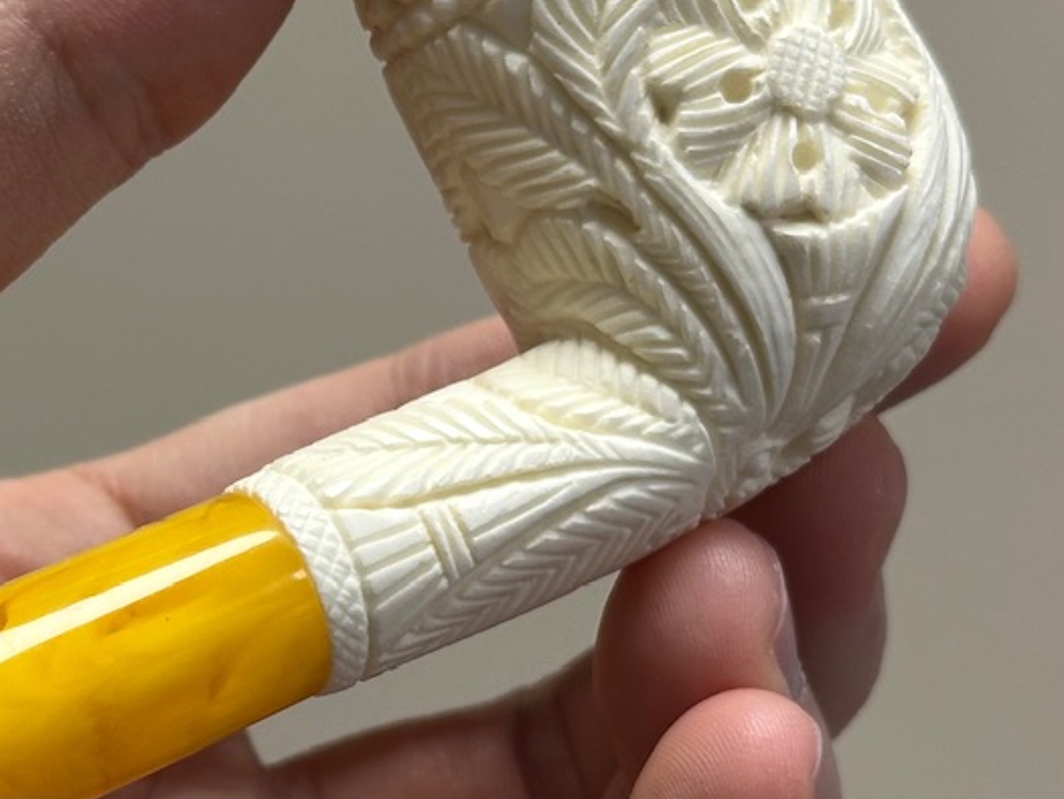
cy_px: 412
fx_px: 3597
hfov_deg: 16.6
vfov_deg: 12.7
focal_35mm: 117
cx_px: 124
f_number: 1.78
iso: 64
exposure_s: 1/100
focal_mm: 6.86
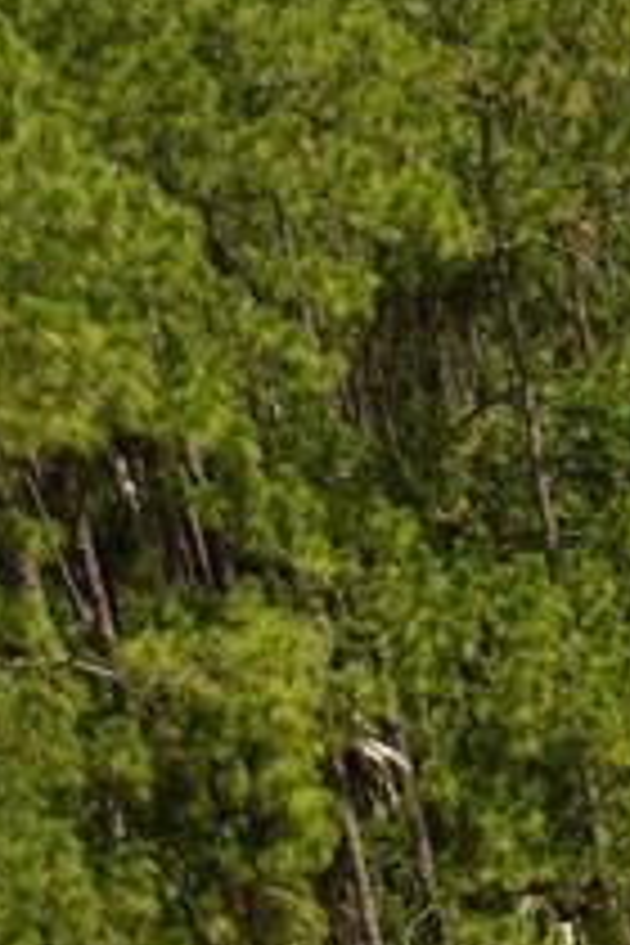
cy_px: 1557
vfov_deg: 15.1
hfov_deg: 8.9
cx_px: 1984
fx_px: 3202
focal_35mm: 122
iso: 100
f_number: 2.8
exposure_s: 1/725
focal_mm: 4.5
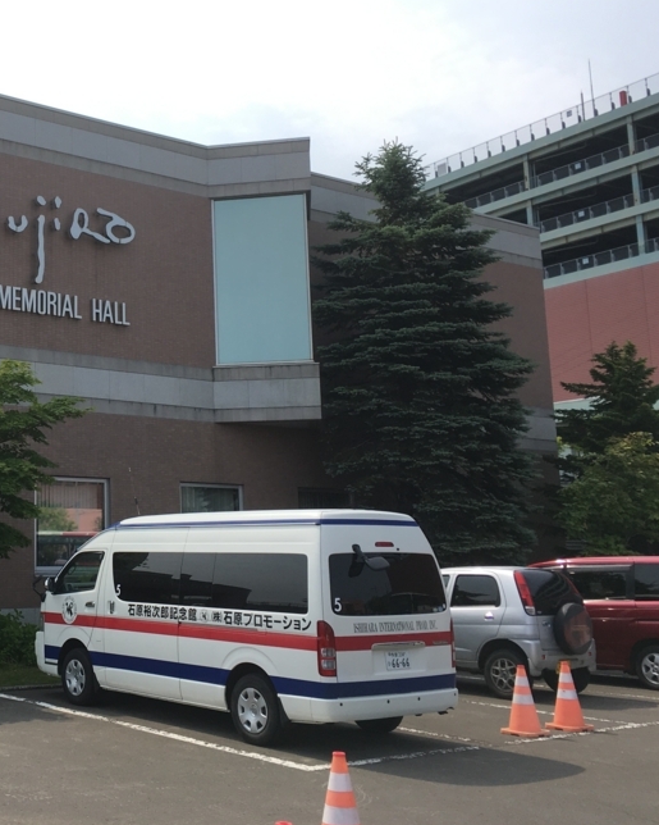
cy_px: 357
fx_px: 1097
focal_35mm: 45
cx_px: 46
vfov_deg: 41.1
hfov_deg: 31.6
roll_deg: +0.1
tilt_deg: +9.3
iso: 25
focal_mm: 4.15
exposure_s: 1/1508
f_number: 2.2
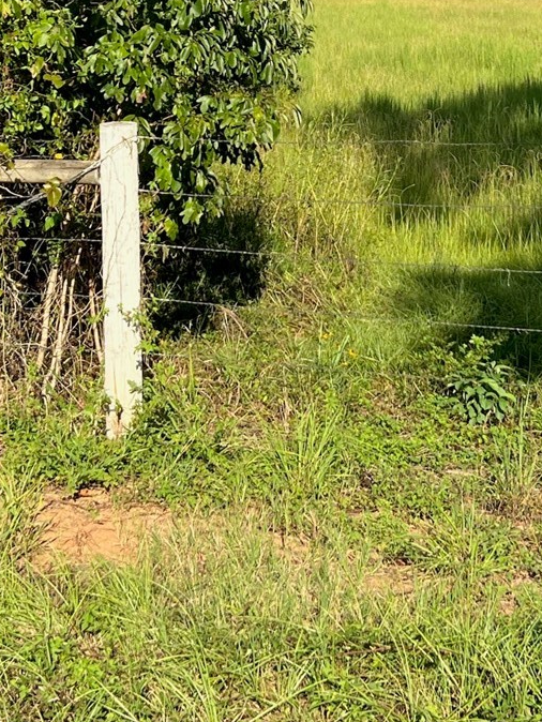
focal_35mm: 79
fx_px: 1648
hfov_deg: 18.6
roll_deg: +0.3
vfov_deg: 24.1
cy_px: 80
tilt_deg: -1.0
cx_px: 366
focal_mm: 5.7
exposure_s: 1/2841
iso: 50
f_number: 1.5
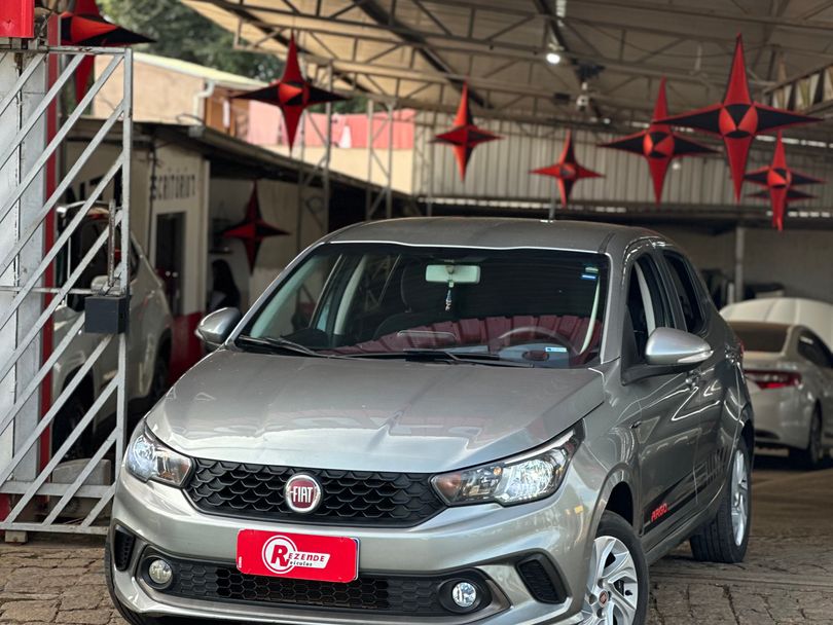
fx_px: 1853
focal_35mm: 77
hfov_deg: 25.3
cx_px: 416
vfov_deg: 19.1
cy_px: 312
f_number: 2.8
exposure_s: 1/121
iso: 32
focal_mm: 9
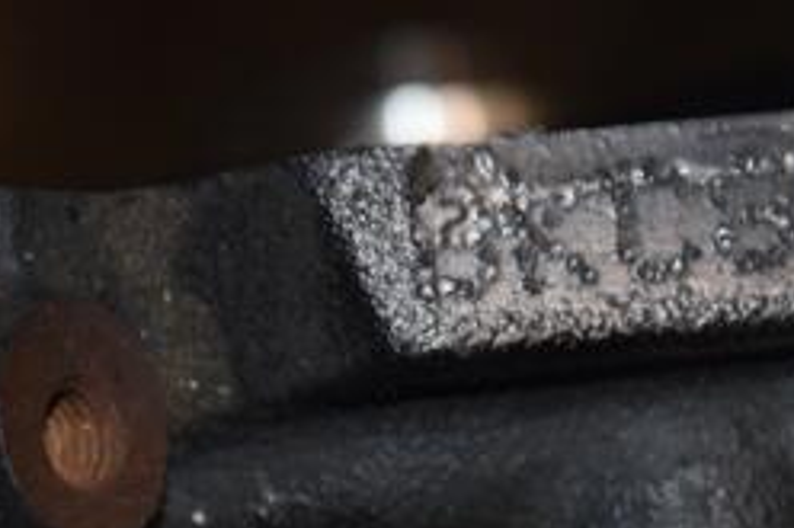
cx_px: 410
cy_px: 275
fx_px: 8402
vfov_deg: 3.6
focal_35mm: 381
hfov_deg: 5.4
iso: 800
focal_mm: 105
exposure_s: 1/60
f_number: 5.6
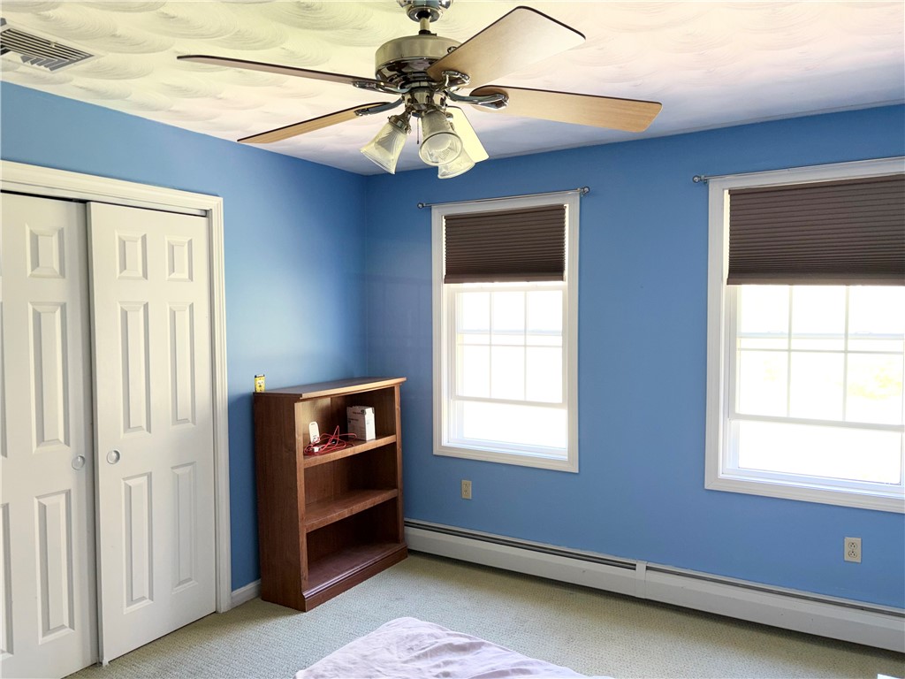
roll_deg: -0.3
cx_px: 452
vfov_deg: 53.1
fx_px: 680
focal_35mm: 26
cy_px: 340
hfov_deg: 67.3
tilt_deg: -3.0
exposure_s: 1/17
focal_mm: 5.96
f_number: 1.6
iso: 32
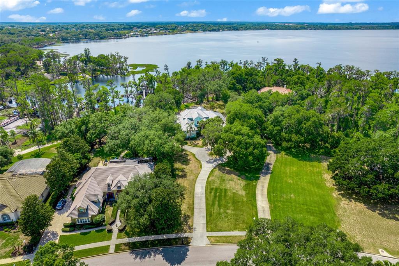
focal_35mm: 22
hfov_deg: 78.6
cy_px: 133
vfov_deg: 57.1
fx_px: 244
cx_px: 200
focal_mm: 8.38
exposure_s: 1/320
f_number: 2.8
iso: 100
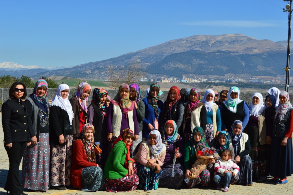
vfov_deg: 28.0
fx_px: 390
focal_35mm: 48
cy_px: 98
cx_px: 146
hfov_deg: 41.1
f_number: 11
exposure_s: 1/500
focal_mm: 32
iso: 220
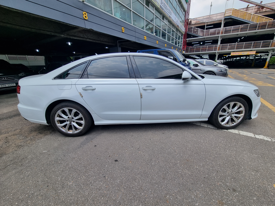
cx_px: 138
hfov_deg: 106.2
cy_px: 103
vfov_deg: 89.9
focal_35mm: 13
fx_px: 103
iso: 50
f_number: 2.2
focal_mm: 2.2
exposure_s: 1/930
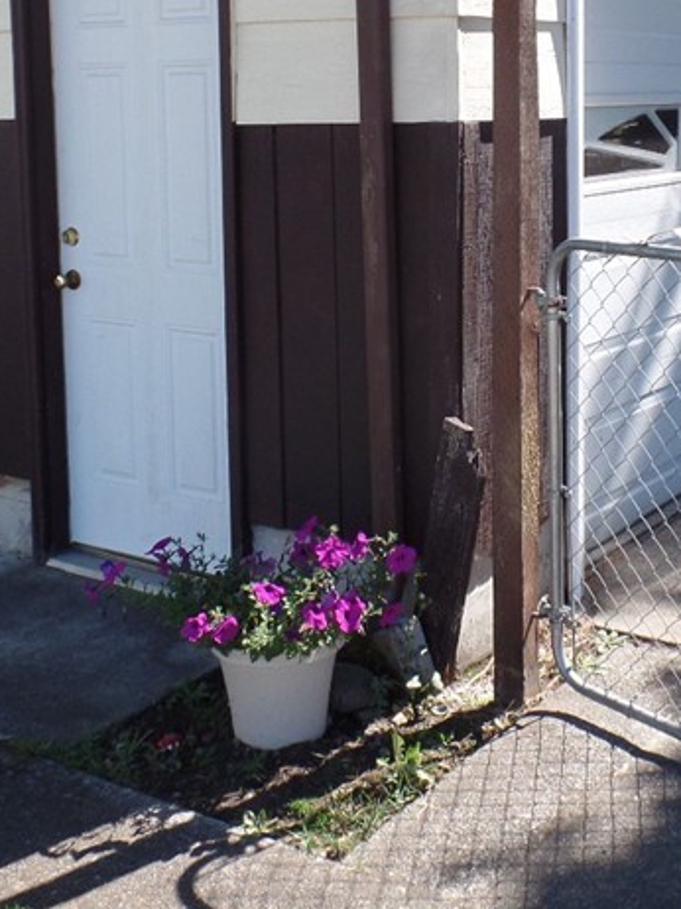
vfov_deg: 36.8
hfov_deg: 28.3
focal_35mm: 51
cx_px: 459
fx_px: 1339
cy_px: 250
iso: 80
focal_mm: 4.1
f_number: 3.2
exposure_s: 1/350
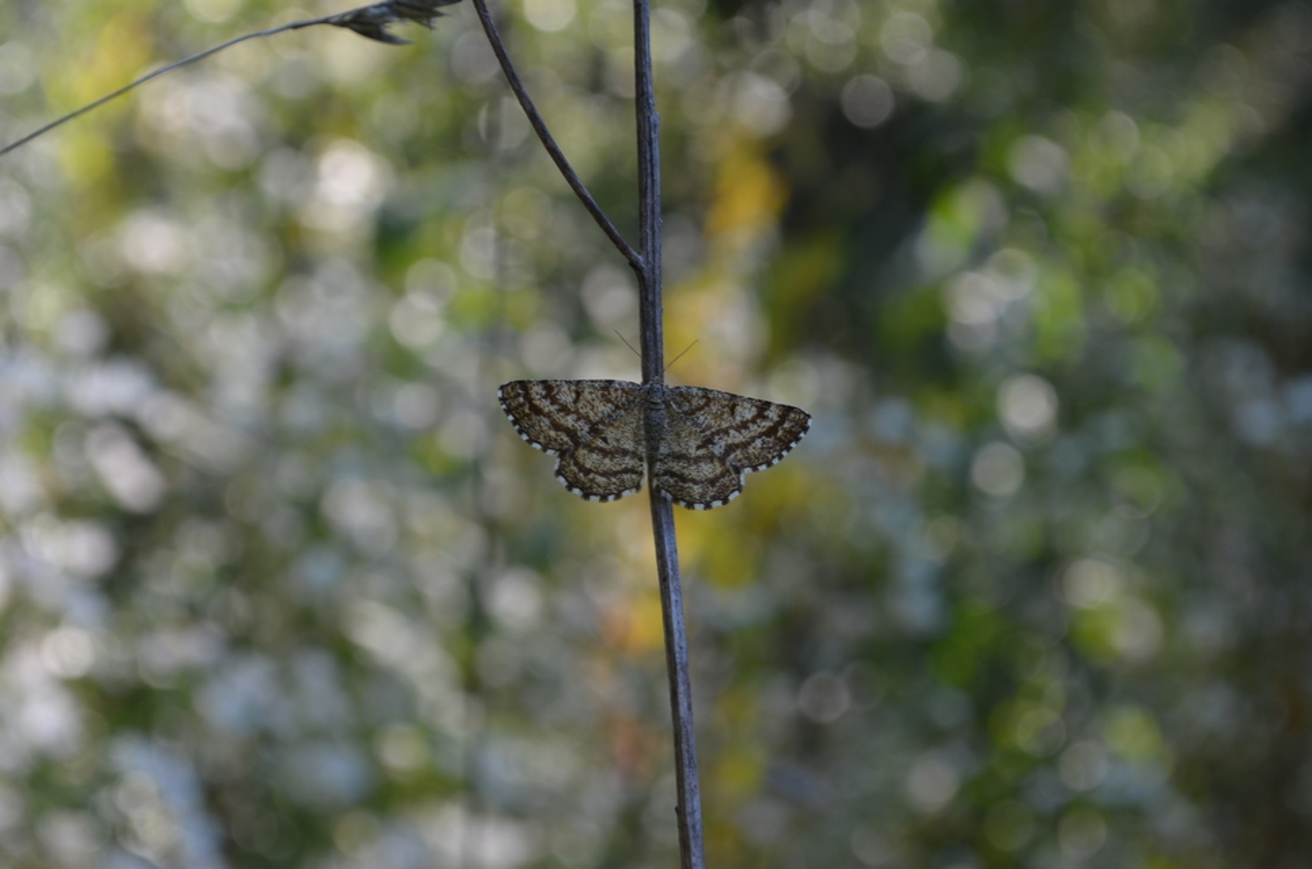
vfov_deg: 16.5
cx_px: 656
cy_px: 434
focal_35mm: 82
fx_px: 3001
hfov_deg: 24.7
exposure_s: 1/60
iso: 110
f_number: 8
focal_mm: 55
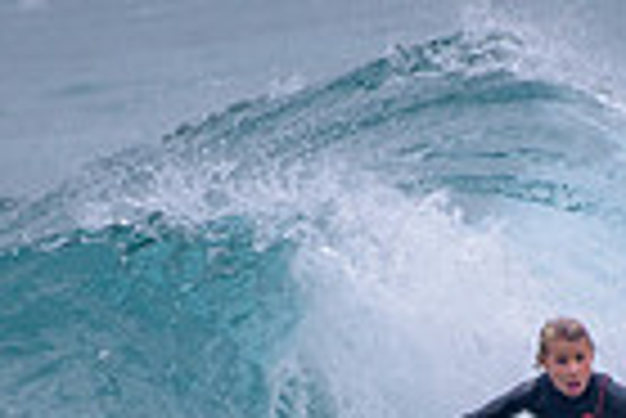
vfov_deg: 0.5
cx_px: 631
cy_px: 492
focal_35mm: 2550
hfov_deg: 0.8
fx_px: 44387
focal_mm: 500
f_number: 5.6
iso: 220
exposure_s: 1/2000
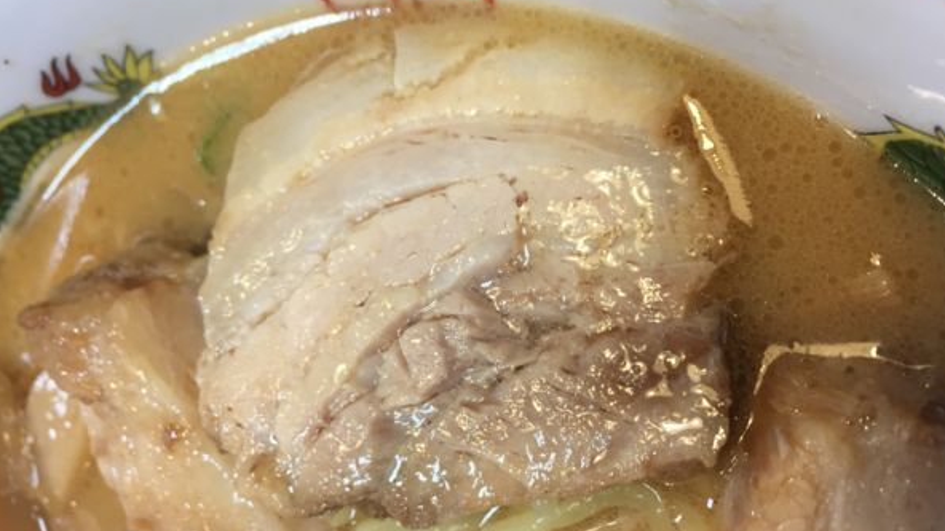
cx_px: 477
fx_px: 802
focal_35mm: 32
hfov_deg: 61.0
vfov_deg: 36.6
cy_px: 239
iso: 32
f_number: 2.2
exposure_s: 1/40
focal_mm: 4.15
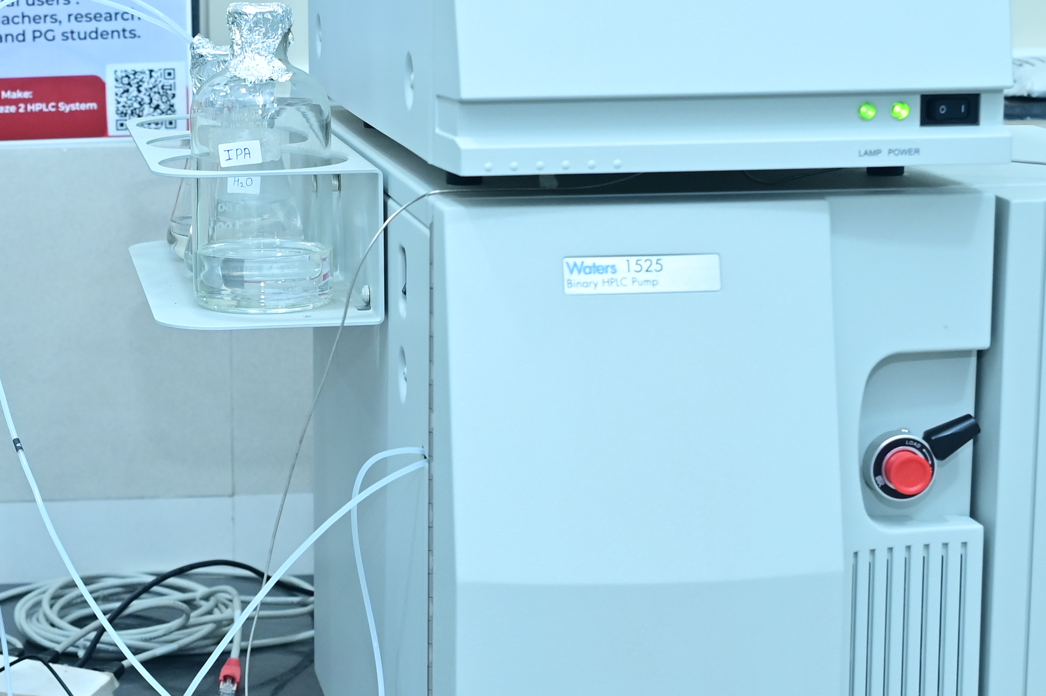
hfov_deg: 22.0
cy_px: 322
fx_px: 2613
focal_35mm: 90
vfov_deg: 15.2
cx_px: 63
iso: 1250
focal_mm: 32
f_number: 4
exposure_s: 1/160
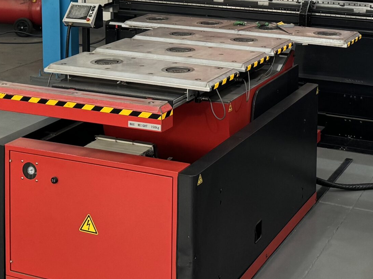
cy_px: 44
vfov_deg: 25.5
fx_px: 603
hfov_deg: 34.2
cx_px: 235
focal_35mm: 56
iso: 160
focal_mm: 6.86
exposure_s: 1/50
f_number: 1.78
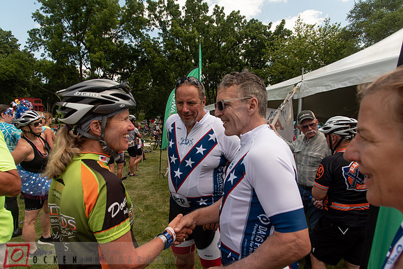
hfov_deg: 73.7
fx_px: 269
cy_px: 134
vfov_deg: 53.2
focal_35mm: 24
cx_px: 202
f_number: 7.1
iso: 200
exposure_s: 1/400
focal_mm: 24
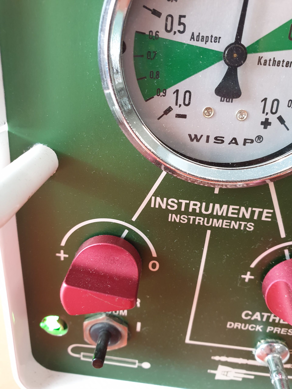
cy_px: 194
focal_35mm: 26
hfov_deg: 53.1
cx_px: 146
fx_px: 292
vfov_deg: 67.3
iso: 320
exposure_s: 1/17
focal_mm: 4.3
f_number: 2.4
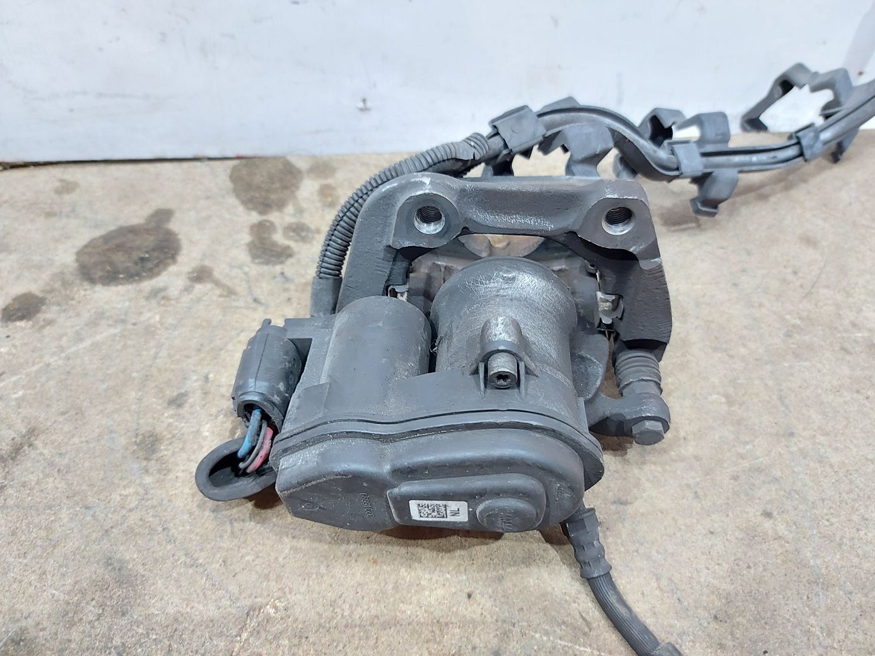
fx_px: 607
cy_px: 328
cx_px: 438
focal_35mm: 24
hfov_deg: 71.6
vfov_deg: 56.8
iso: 320
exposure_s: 1/25
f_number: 1.8
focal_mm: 5.23
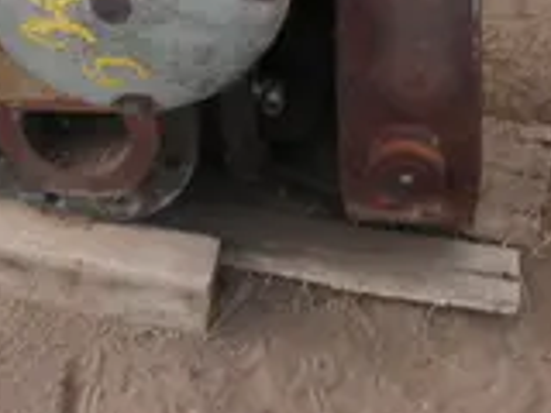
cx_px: 110
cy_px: -93
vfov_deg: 19.7
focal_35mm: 70
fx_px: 1114
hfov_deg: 27.2
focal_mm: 5
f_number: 8.5
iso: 64
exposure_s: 1/60
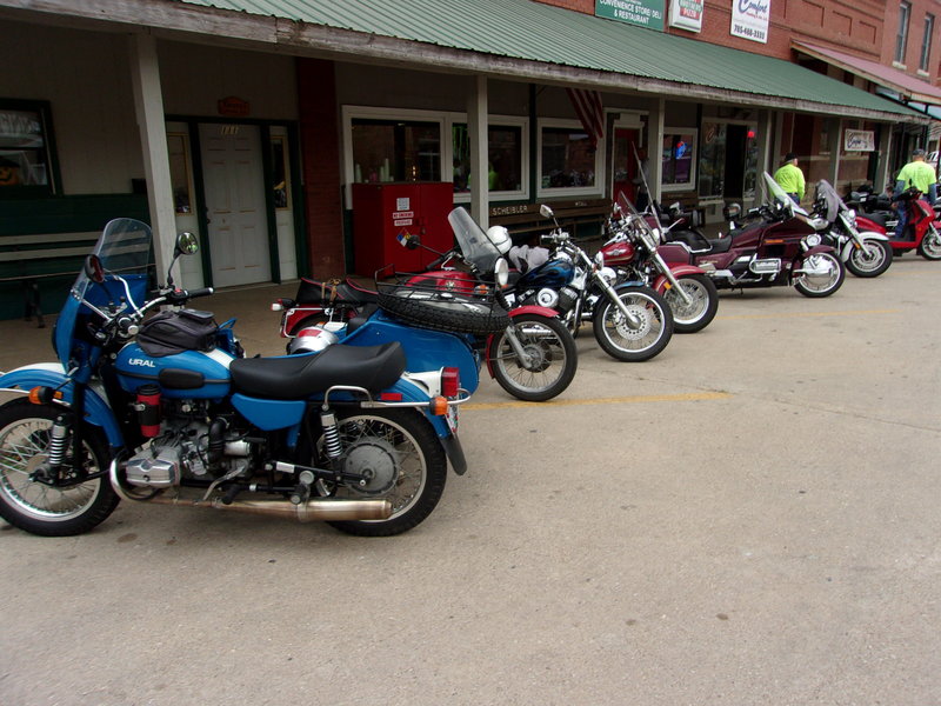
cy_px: 353
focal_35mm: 27
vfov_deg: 51.4
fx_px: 734
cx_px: 470
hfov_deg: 65.3
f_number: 10.4
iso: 80
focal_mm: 4.9
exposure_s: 1/38
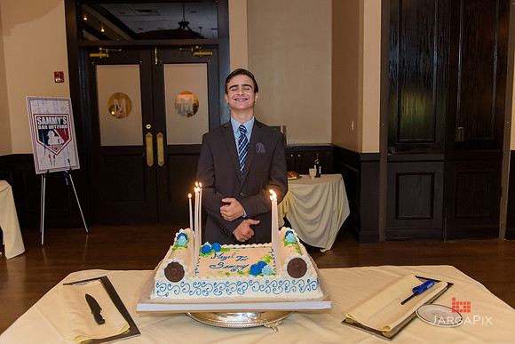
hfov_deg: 60.3
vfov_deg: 42.3
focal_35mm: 31
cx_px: 258
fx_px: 444
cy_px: 172
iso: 1250
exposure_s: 1/125
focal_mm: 31
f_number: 3.2
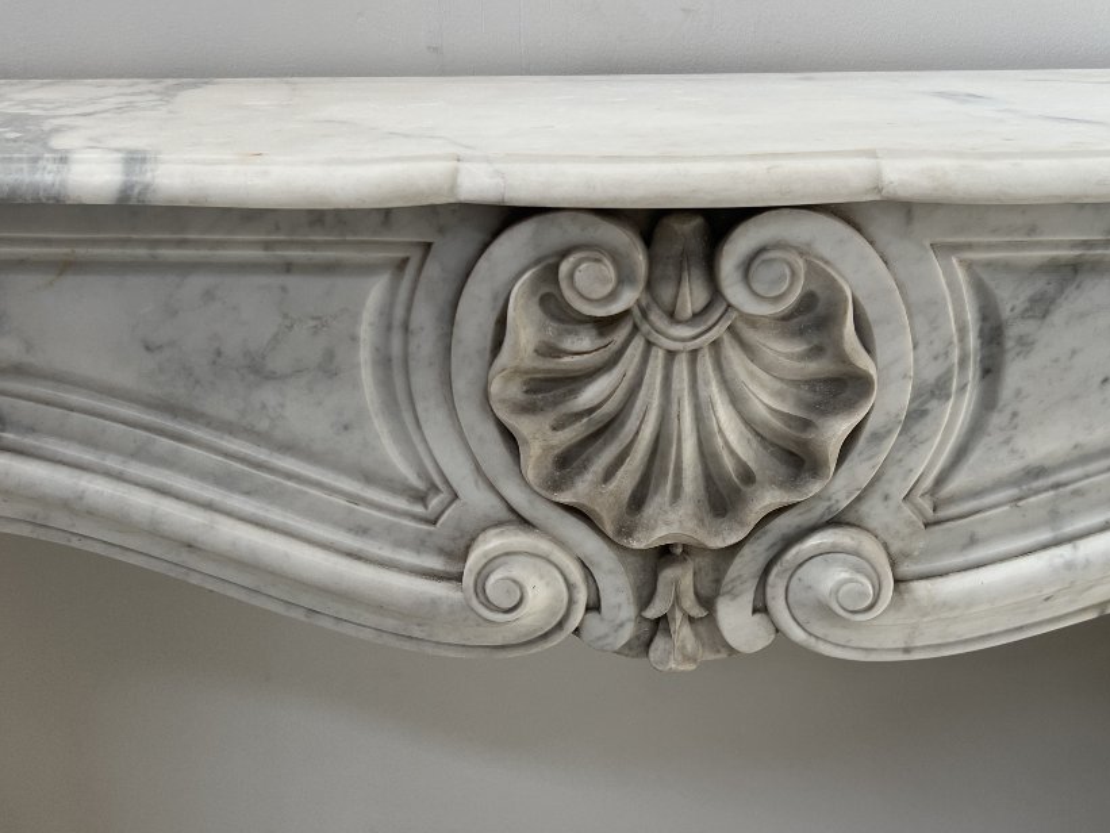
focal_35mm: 38
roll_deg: +1.3
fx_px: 1219
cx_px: 584
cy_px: 479
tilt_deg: -23.7
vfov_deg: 37.6
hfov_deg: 48.9
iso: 50
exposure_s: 1/121
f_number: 1.5
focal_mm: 5.7
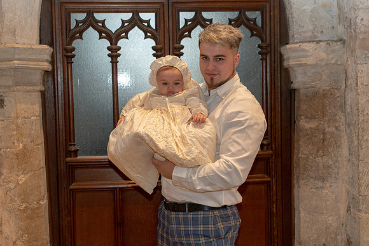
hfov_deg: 36.2
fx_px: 564
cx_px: 184
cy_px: 123
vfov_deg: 24.6
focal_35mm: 55
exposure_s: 1/160
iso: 1600
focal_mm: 55
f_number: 4
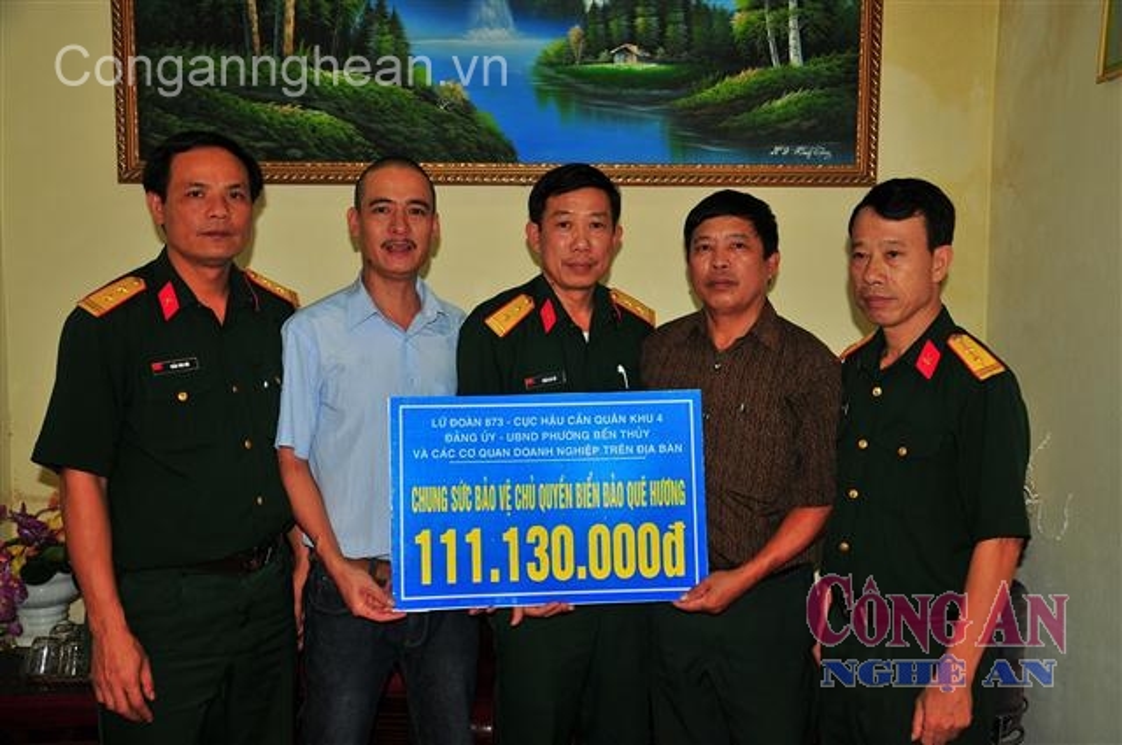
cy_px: 372
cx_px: 561
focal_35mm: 38
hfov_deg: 51.3
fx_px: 1167
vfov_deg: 35.4
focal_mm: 25
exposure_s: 1/60
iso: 250
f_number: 4
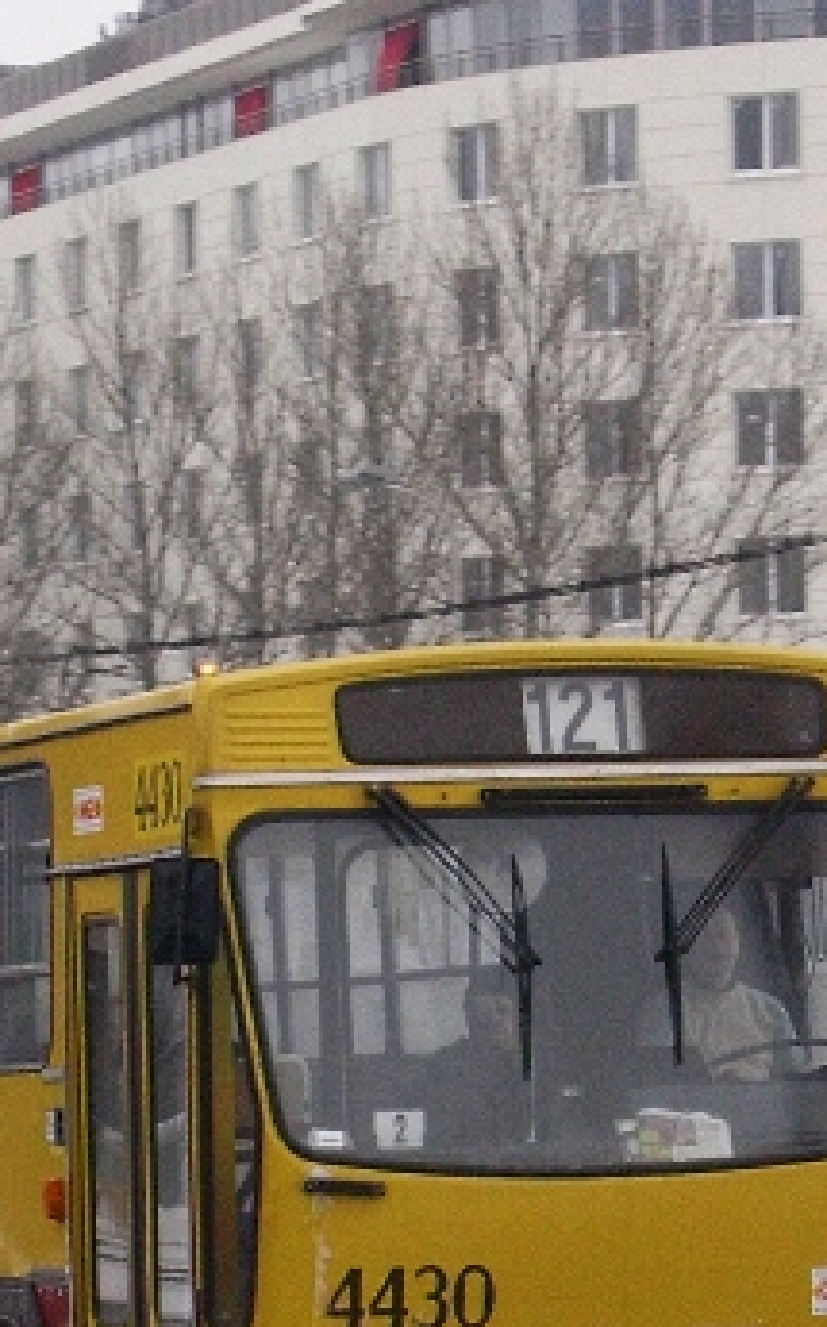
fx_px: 7733
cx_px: 419
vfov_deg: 9.8
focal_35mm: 214
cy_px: 946
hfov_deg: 6.1
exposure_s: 1/52.2
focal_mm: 13.1
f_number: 4.1
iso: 70
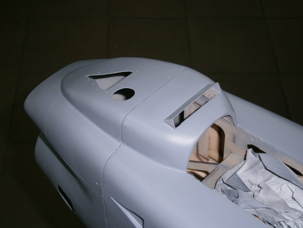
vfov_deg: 22.9
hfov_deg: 30.2
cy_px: 108
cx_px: 142
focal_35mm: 64
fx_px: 560
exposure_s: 1/50
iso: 125
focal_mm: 10.7
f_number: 3.9
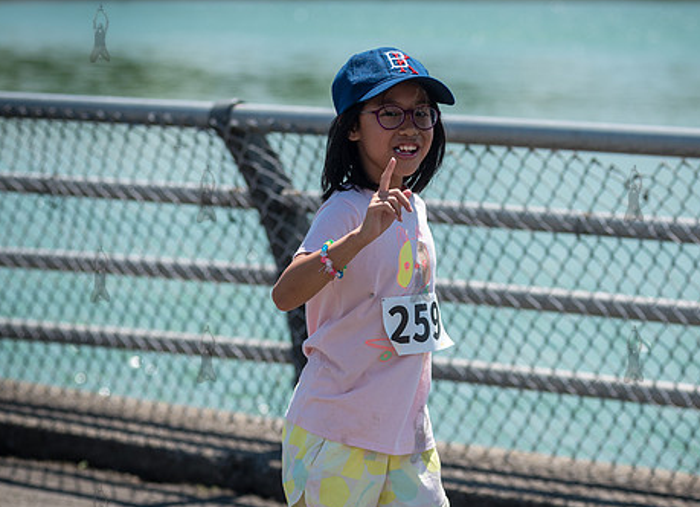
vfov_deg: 8.0
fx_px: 3614
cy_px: 277
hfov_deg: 11.1
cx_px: 376
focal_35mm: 181
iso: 200
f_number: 4
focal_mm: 112
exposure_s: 1/1600
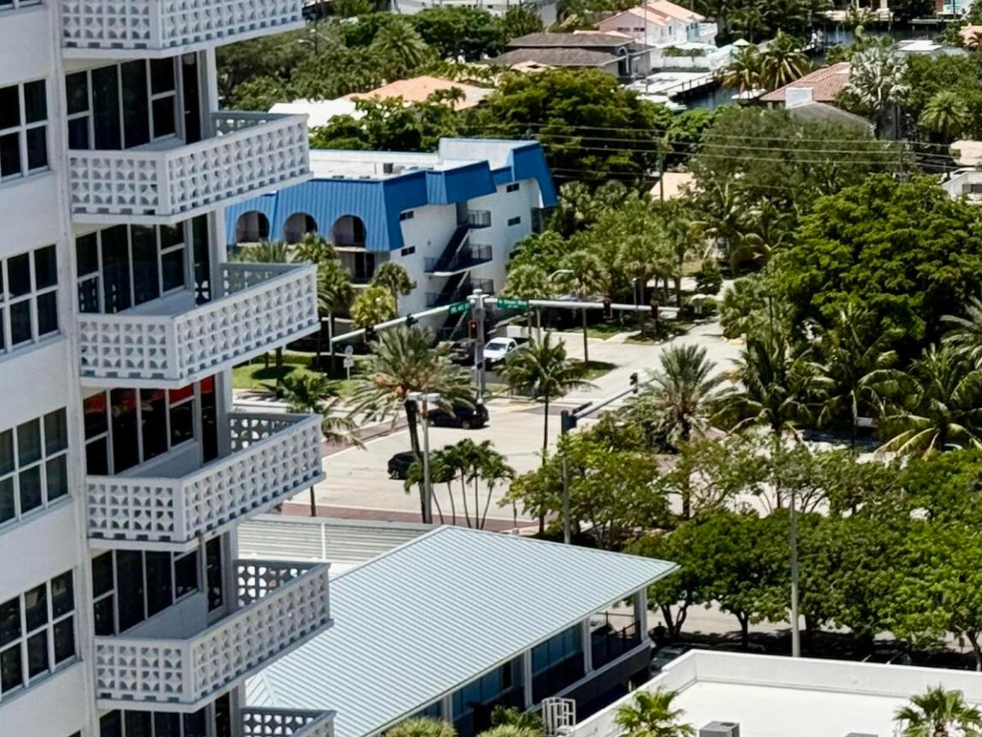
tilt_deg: -7.6
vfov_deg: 12.2
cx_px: 1037
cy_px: 89
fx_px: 3433
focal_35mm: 121
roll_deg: +1.9
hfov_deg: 15.9
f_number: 1.78
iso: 64
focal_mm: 6.76
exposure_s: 1/6536
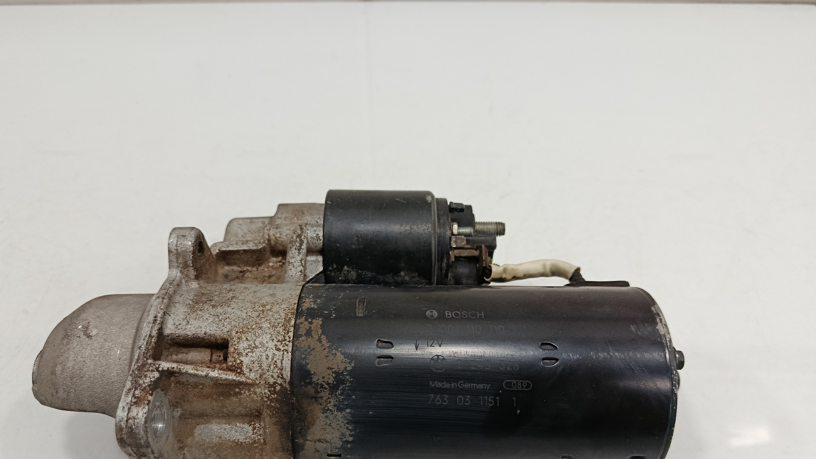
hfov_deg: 69.8
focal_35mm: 27
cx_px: 396
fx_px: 584
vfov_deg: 42.4
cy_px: 297
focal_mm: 5.24
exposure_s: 1/100
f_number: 1.7
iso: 1059
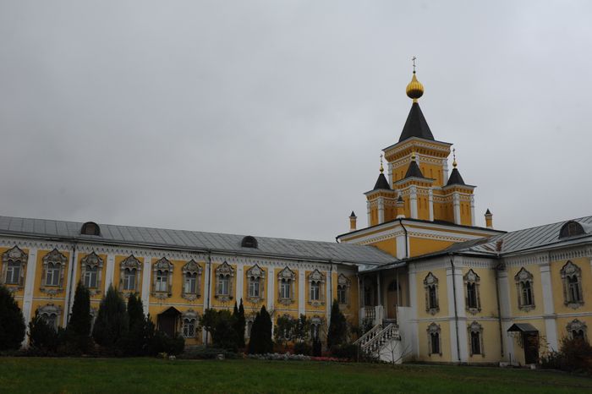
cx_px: 296
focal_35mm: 40
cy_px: 197
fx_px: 657
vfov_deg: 33.4
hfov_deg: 48.5
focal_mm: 40
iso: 1600
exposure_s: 1/1600
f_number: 6.3
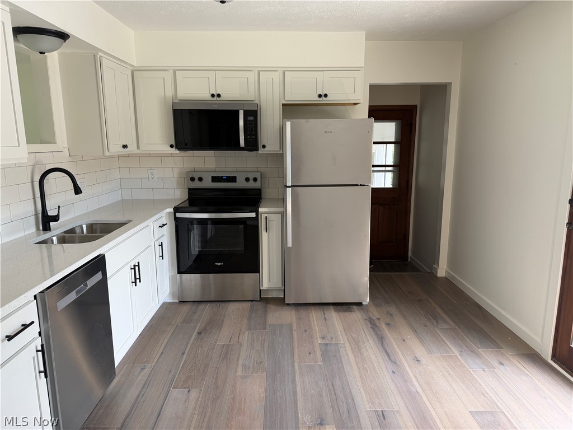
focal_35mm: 24
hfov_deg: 71.6
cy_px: 215
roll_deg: +0.7
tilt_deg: -10.4
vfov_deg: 56.8
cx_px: 286
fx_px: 397
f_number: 1.78
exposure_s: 1/121
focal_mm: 6.76
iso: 125
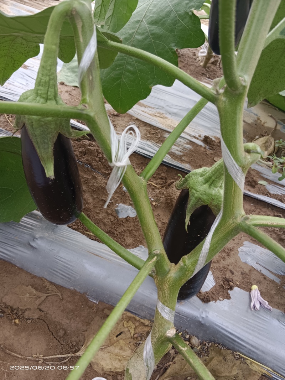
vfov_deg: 67.3
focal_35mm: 26
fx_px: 285
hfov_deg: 53.1
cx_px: 142
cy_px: 190
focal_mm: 3.96
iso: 142
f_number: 1.8
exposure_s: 1/100
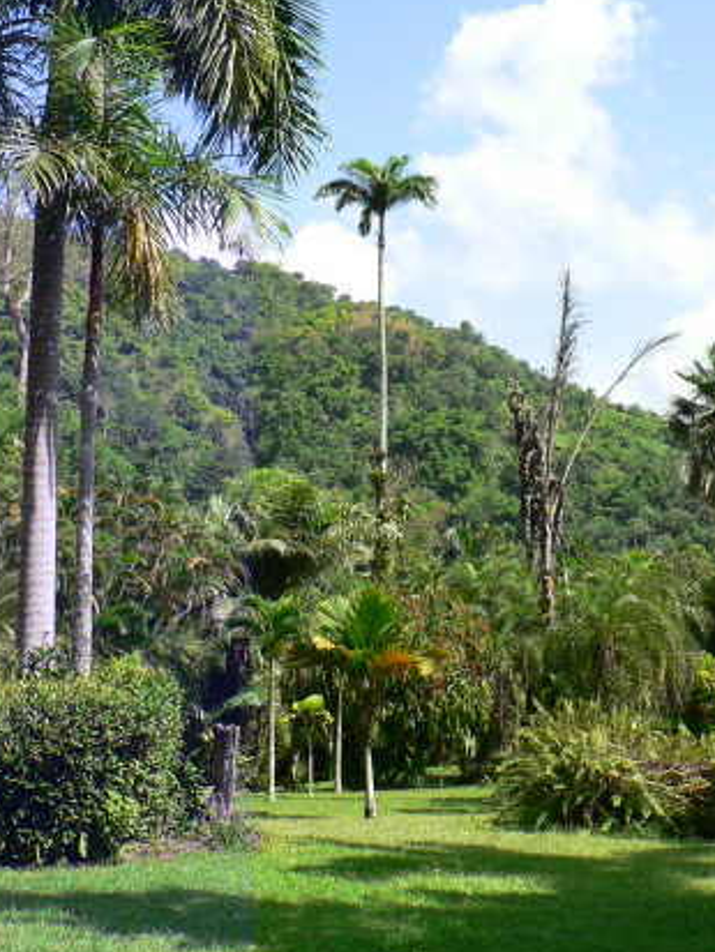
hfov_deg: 30.1
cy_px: 455
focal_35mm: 48
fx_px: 1321
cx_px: 456
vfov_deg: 39.6
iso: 64
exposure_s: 1/320
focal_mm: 6
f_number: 4
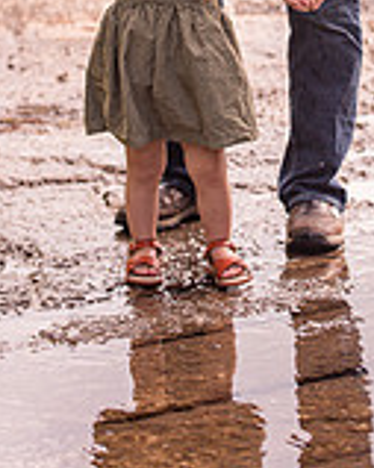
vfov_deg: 9.6
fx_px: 2756
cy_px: -118
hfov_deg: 7.8
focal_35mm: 199
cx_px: 171
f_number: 3.2
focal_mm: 75
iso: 400
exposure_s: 1/2500
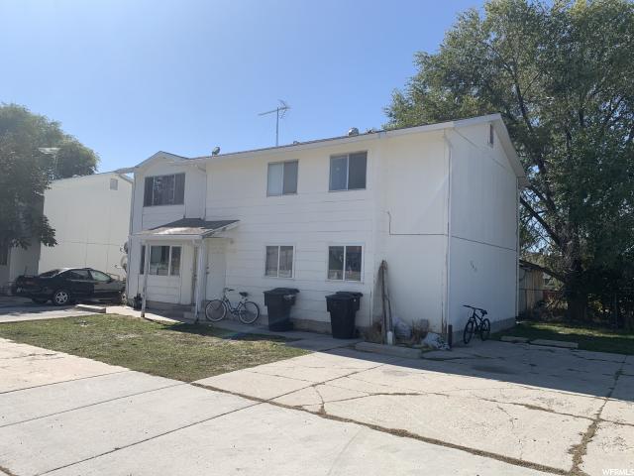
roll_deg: -2.6
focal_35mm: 26
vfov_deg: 53.1
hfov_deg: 67.3
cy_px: 238
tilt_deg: +3.1
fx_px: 476
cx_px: 317
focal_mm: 4.25
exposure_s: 1/2915
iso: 25
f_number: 1.8
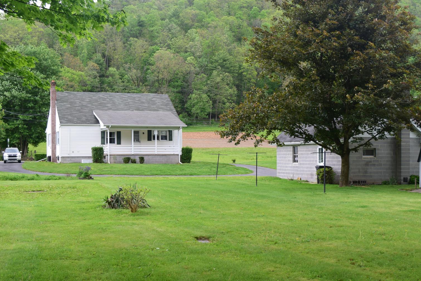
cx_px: 187
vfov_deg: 24.7
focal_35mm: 55
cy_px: 175
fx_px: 640
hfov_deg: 36.4
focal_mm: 27
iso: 250
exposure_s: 1/160
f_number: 6.3
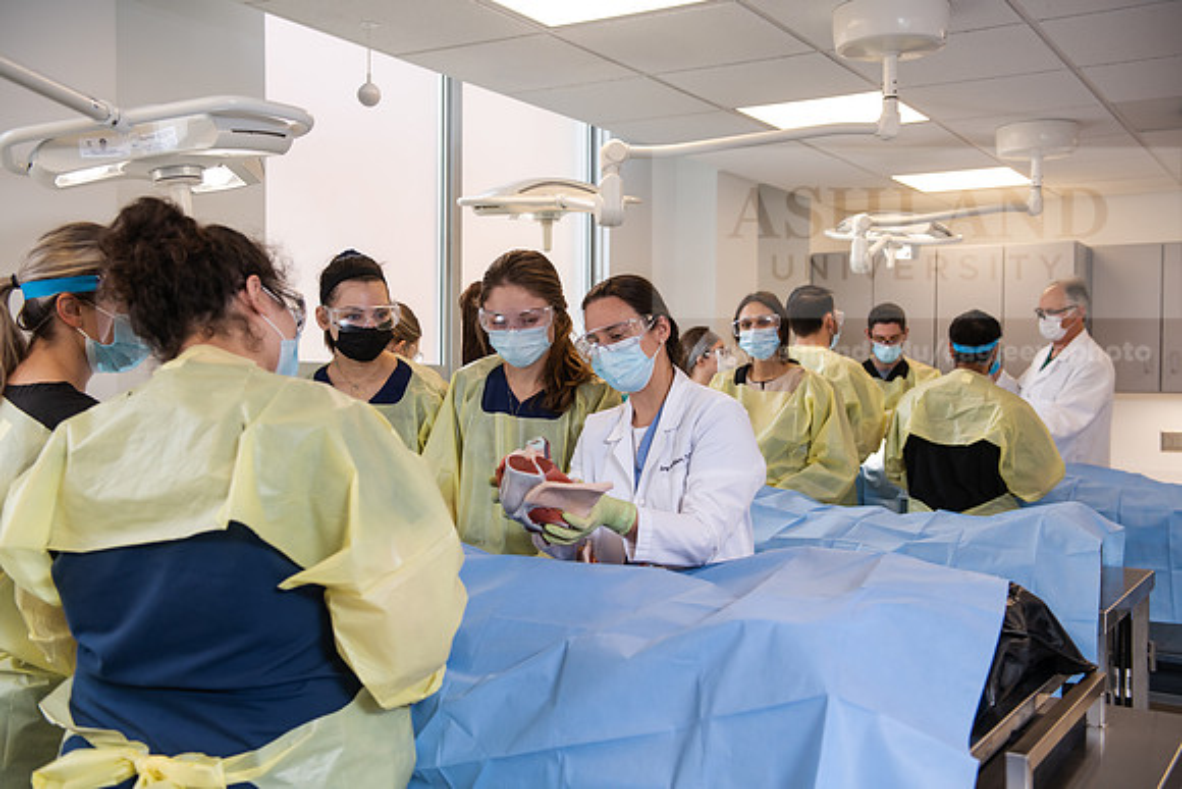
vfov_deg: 35.1
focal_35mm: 38
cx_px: 591
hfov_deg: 50.7
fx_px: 1248
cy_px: 394
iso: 500
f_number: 4
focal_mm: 38
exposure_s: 1/200
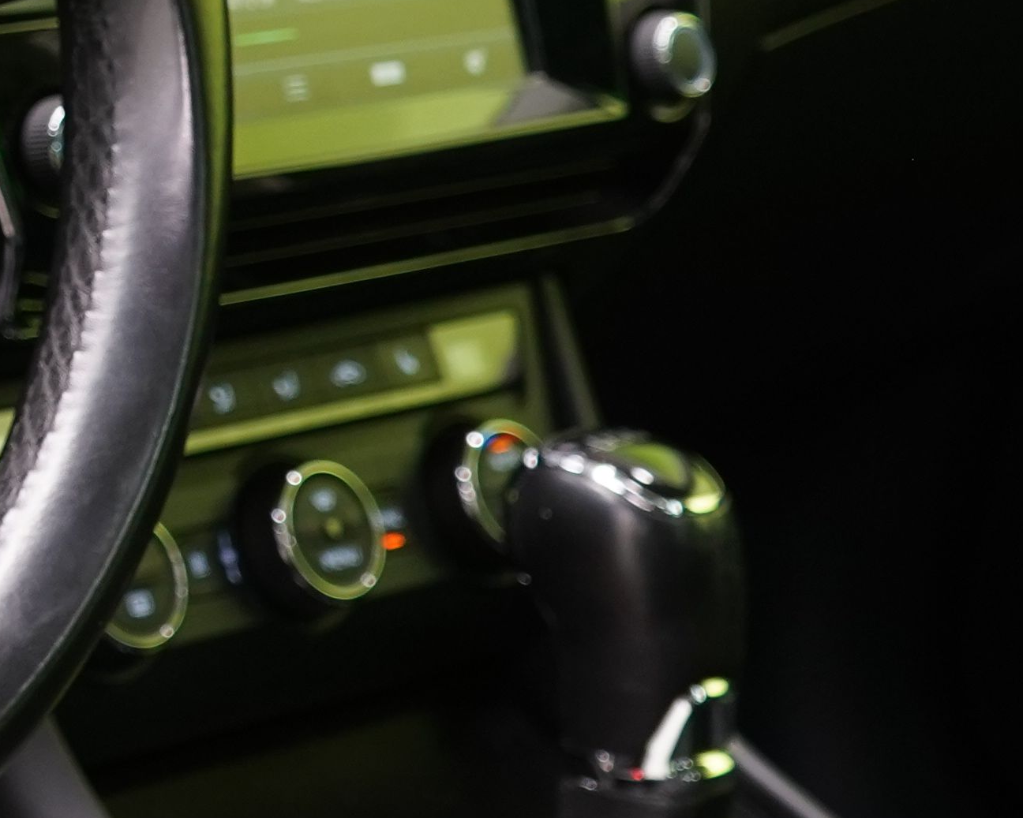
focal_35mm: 139
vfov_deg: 10.9
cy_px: -143
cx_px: -541
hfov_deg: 13.1
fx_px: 4209
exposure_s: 1/20
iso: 1250
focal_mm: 32
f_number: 5
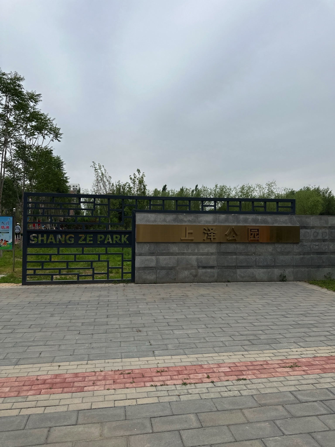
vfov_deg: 71.6
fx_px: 310
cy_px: 224
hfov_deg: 56.8
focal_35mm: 24
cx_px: 168
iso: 80
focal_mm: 6.86
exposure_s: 1/2203
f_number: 1.78
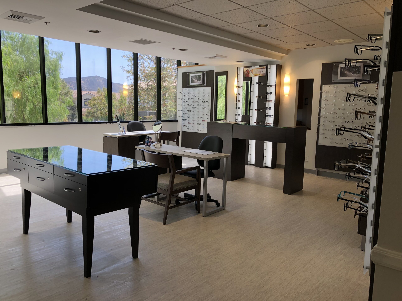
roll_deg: -1.0
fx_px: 325
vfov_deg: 49.7
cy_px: 150
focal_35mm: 28
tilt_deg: -6.4
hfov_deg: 63.4
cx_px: 201
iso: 32
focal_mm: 3.99
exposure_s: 1/120
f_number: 1.8
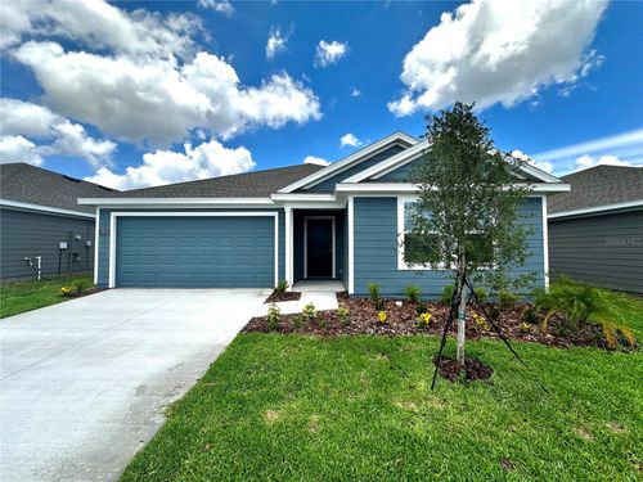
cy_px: 241
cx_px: 322
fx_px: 260
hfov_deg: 102.1
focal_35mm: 14
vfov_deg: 85.7
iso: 50
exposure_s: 1/1208
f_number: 2.2
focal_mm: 2.22
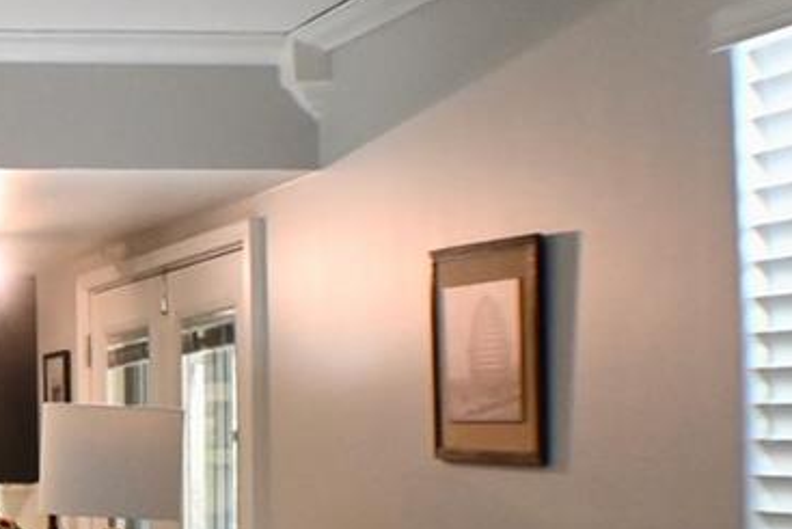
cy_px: 481
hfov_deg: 14.2
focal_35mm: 135
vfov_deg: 10.1
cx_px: -393
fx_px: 2971
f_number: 4
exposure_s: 1/125
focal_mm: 21
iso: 2000
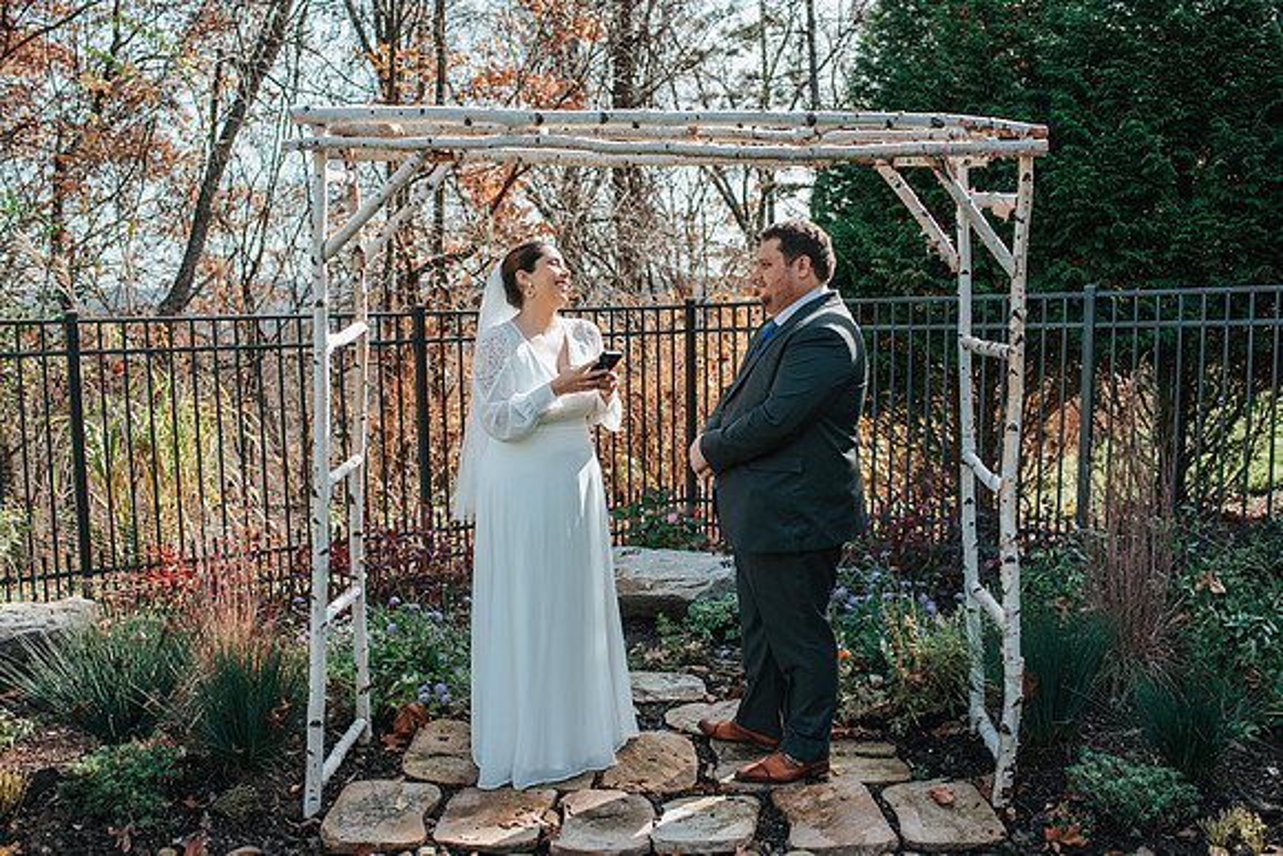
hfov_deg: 52.5
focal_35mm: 37
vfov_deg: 36.4
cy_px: 428
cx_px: 642
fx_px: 1302
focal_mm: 35
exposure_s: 1/1250
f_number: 3.5
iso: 450
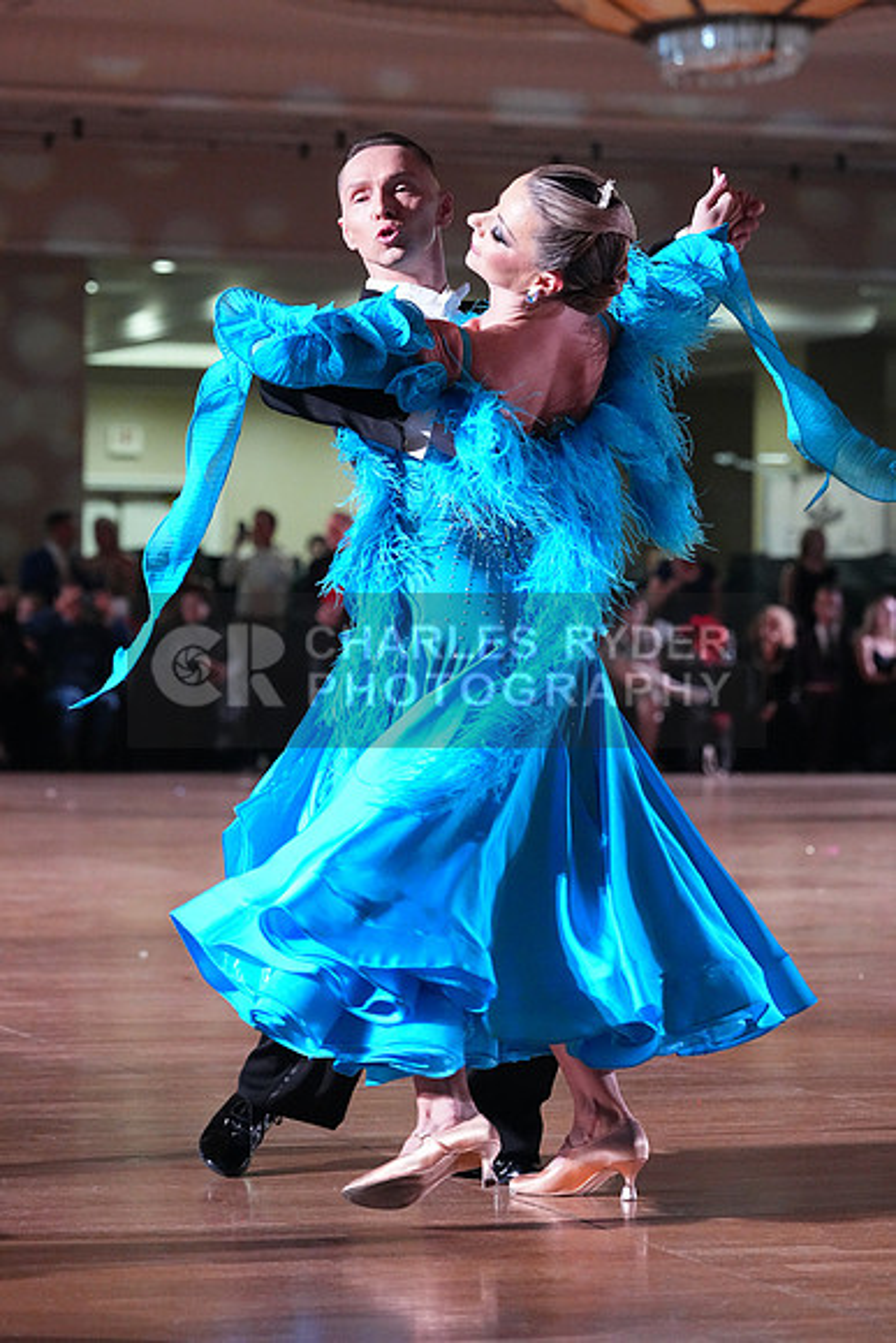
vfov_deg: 15.9
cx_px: 448
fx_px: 4813
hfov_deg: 10.6
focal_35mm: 129
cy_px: 672
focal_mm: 129
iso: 10000
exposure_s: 1/400
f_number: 5
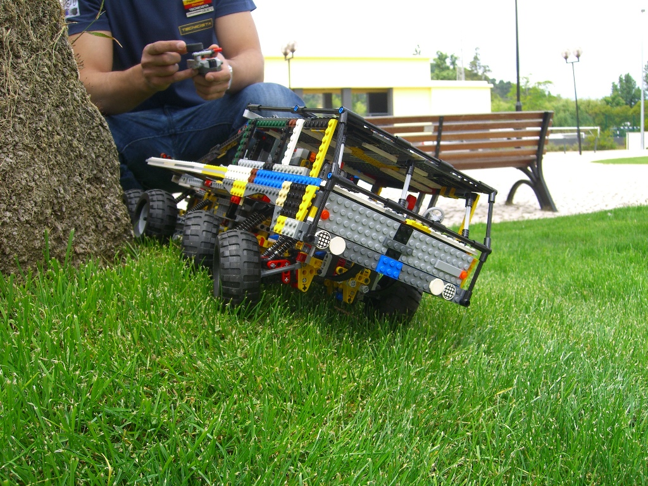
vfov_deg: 37.7
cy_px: 243
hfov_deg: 49.0
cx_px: 324
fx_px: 711
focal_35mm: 38
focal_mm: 7.9
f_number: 4
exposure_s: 1/200
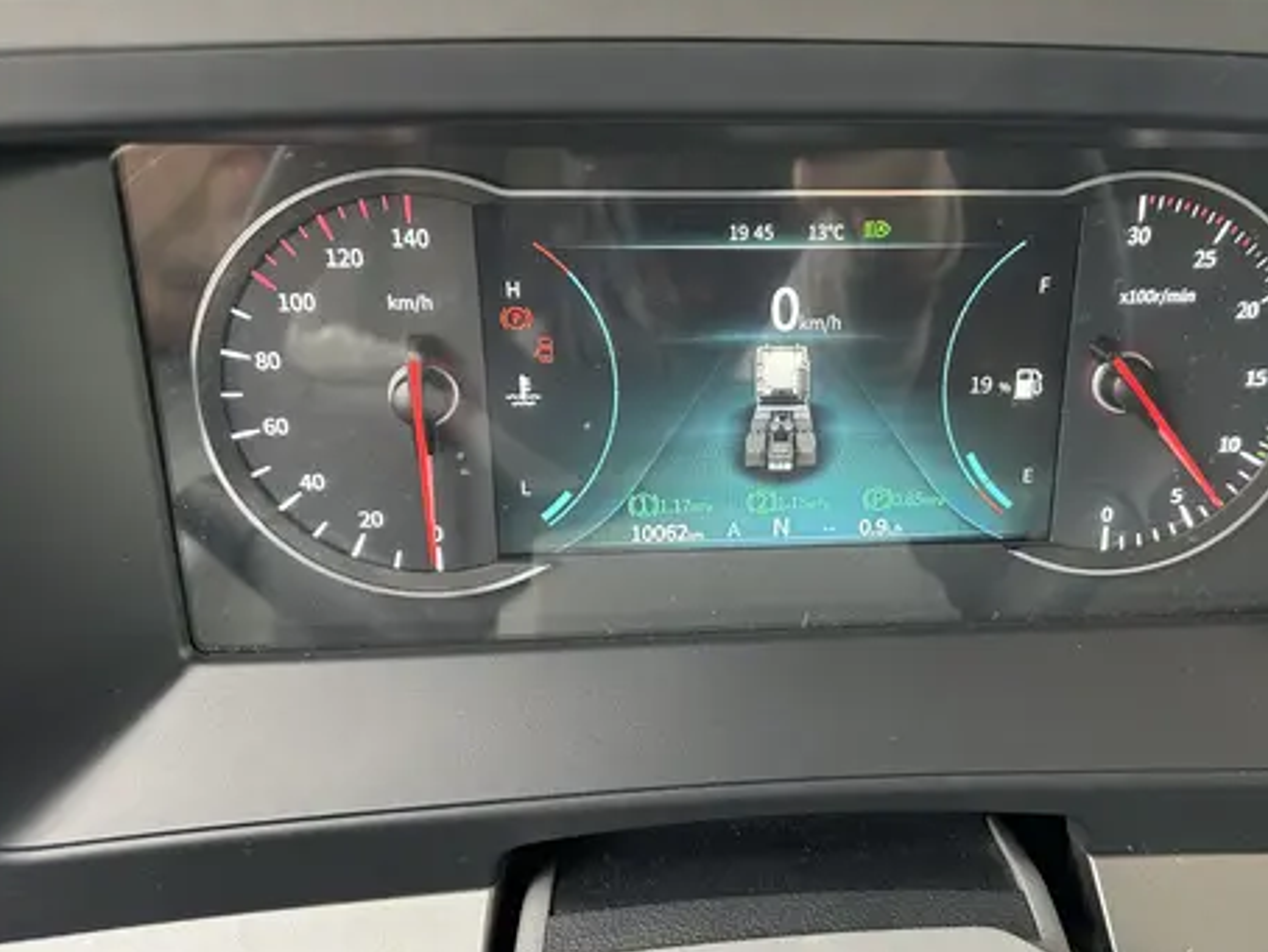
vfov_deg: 46.8
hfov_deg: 59.4
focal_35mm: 30
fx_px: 1099
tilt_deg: -45.6
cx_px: 768
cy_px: 477
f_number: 1.78
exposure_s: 1/59
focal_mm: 6.86
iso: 250
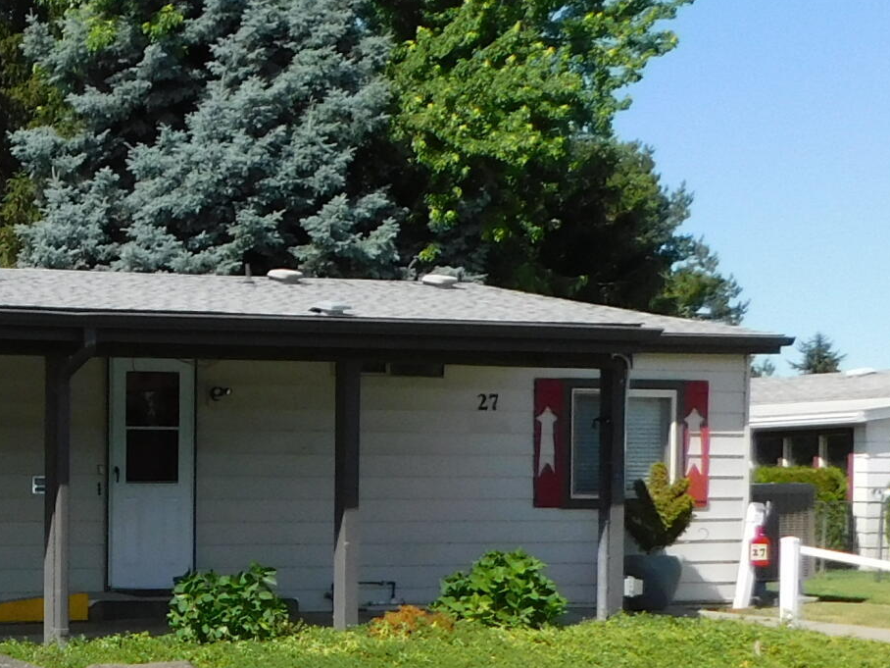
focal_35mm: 76
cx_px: -480
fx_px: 1954
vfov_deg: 19.1
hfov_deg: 21.2
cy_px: 556
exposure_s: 1/1250
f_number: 3
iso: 125
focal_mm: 4
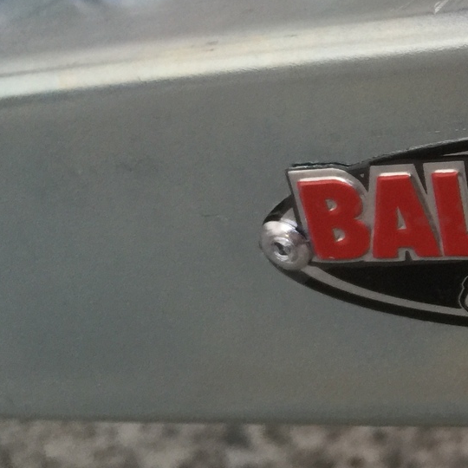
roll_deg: -4.3
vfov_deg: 22.6
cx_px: 664
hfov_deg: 20.2
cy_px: 129
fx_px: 1162
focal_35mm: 76
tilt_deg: -29.2
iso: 64
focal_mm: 4.15
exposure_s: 1/17
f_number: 2.2
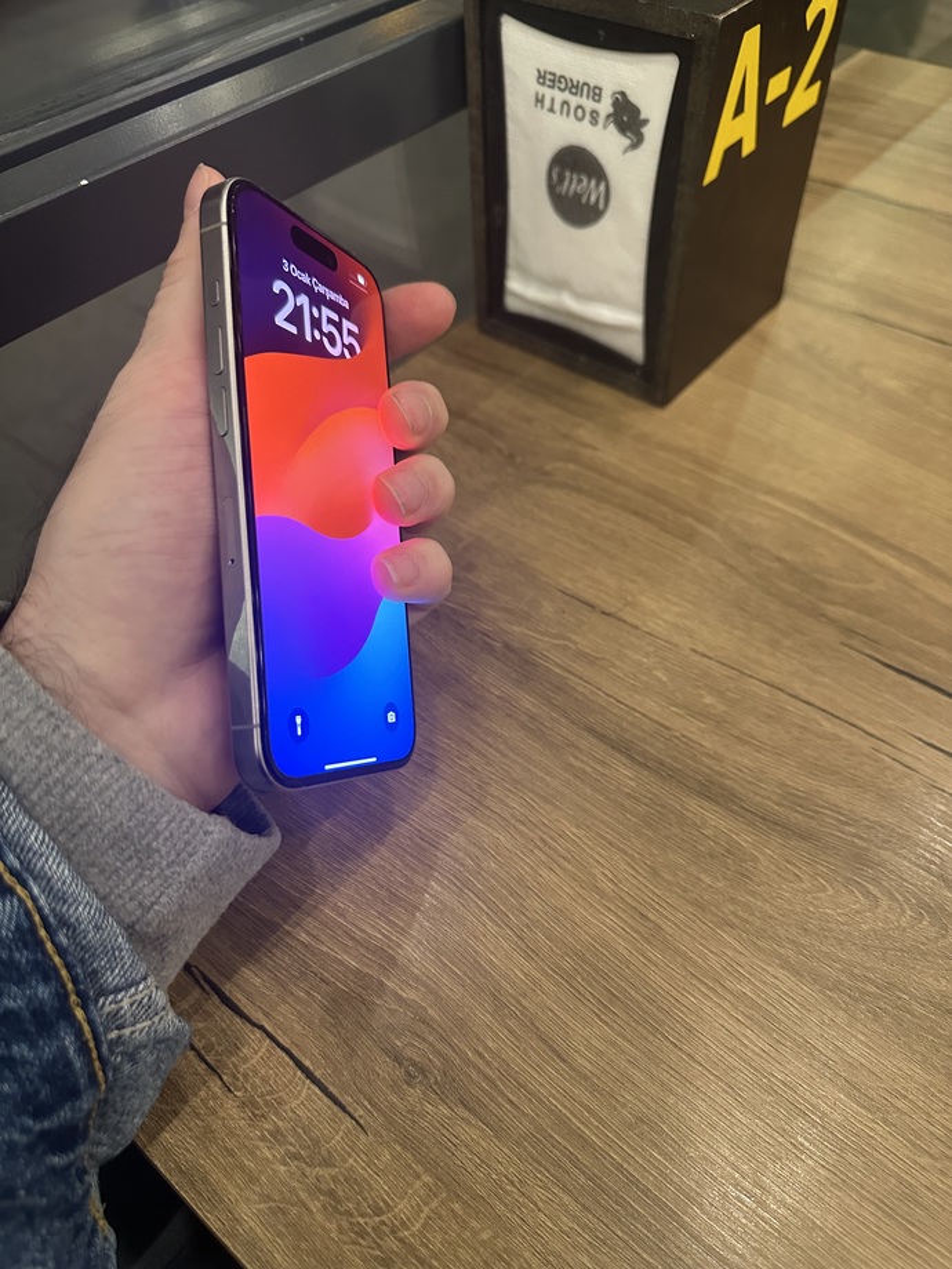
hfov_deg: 56.8
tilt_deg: -50.0
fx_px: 880
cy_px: 634
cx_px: 476
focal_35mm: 24
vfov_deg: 71.6
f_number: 1.78
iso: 500
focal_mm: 6.86
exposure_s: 1/60
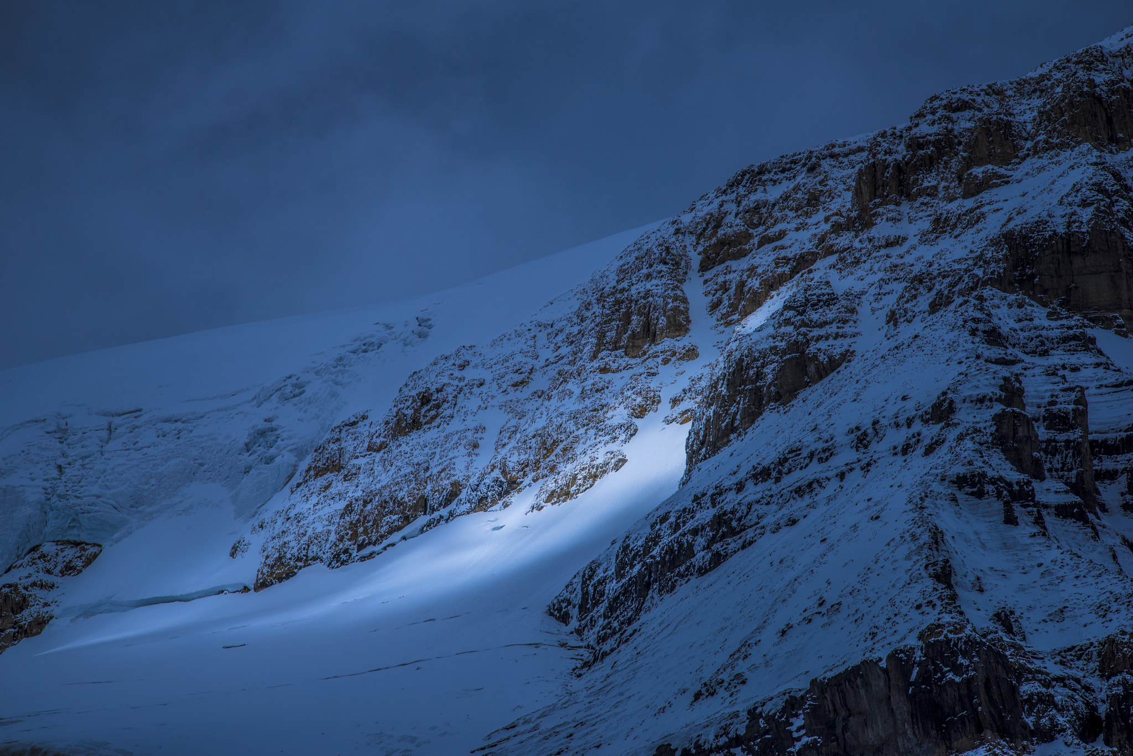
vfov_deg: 4.6
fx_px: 9444
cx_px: 566
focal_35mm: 300
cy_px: 378
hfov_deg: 6.9
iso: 64
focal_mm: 300
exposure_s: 1/4000
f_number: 5
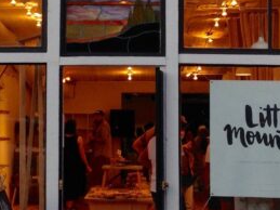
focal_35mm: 102
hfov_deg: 19.2
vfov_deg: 14.4
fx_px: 825
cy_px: 32
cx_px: 102
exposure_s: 1/120
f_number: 2.4
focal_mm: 4.12
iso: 80
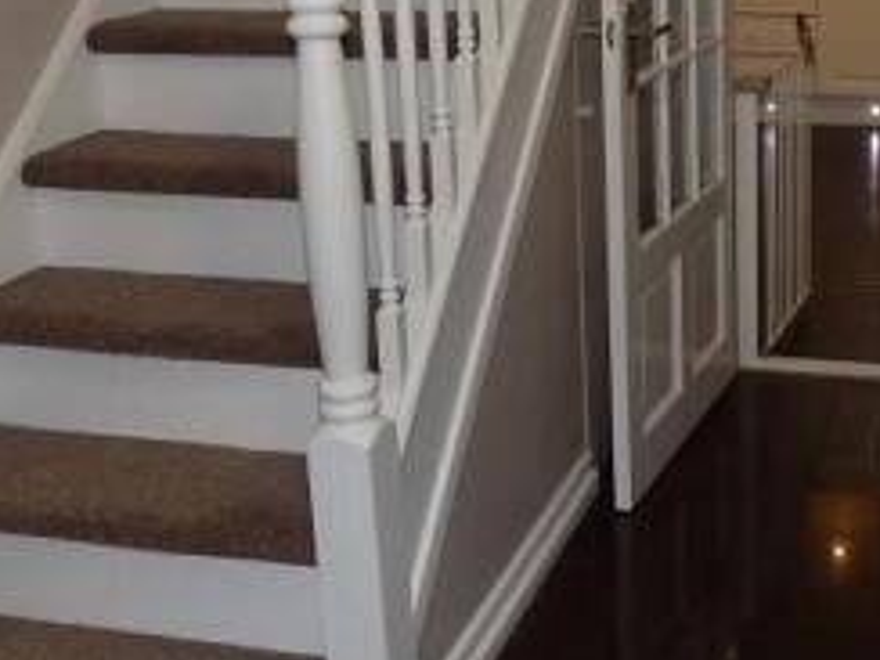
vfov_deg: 26.2
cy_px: 164
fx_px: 1398
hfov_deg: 34.0
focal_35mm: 55
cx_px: 694
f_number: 3.1
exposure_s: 1/30
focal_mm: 4
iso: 200
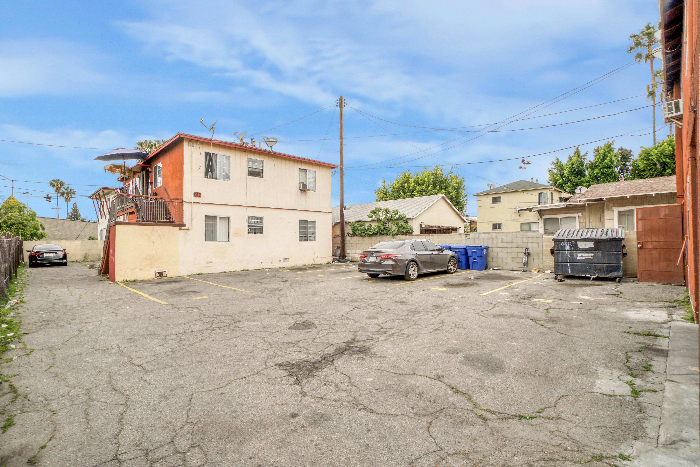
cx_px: 350
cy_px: 234
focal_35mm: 16
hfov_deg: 95.0
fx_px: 321
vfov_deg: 72.1
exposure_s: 1/30
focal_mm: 11
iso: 100
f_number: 18
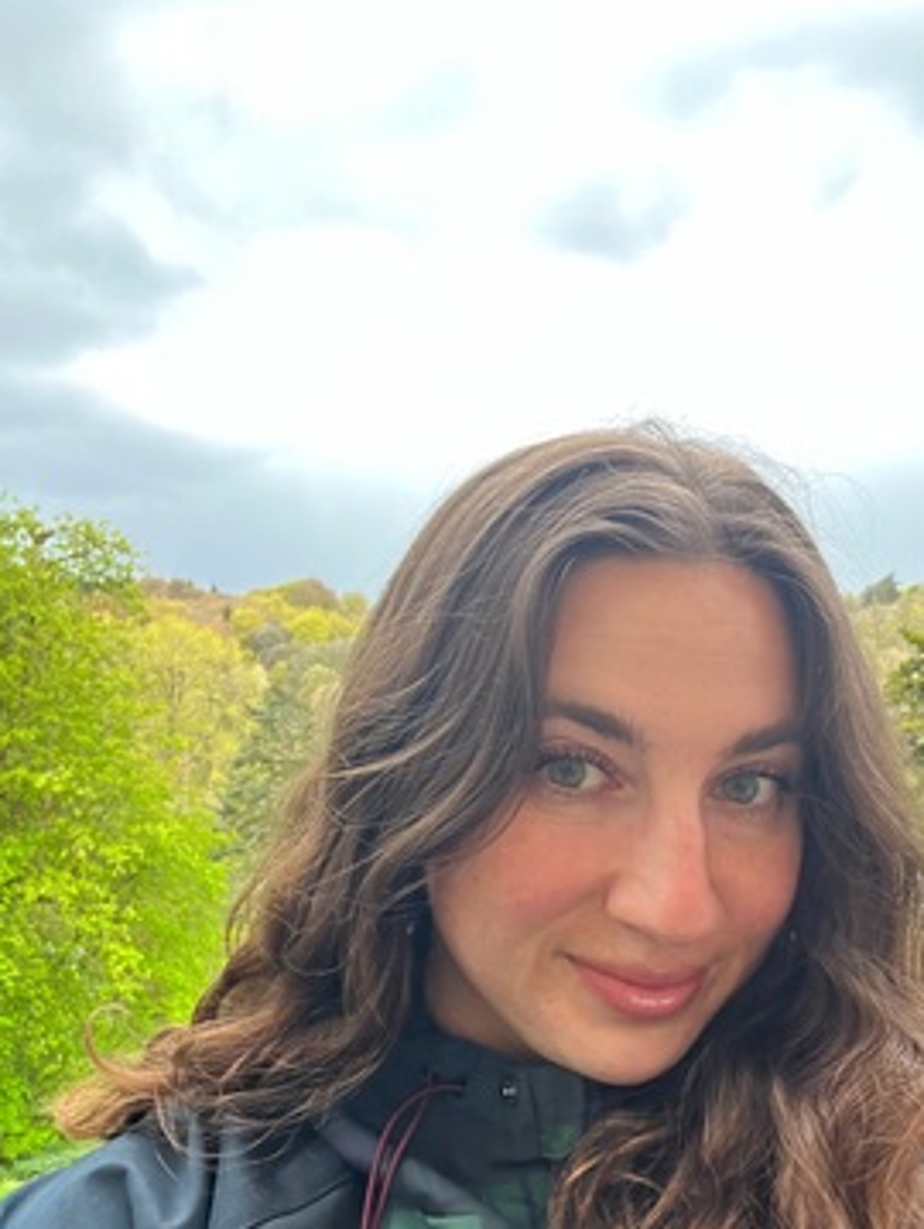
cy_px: 832
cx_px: 549
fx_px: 1137
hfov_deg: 44.0
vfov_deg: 55.4
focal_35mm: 32
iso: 250
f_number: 2.2
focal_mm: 2.71
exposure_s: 1/60
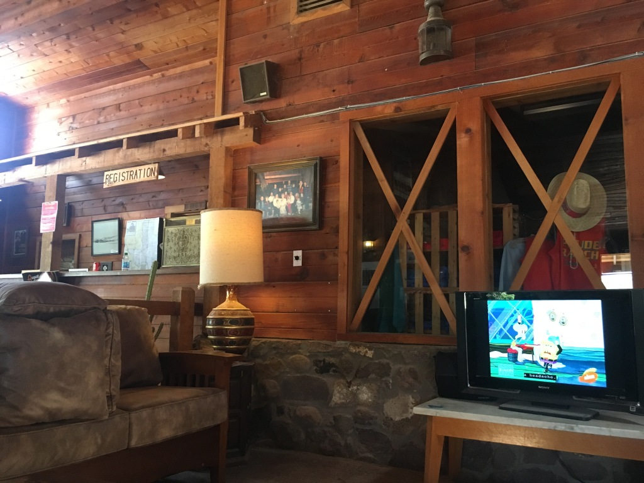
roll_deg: -0.8
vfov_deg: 48.2
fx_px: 540
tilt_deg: +8.6
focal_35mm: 29
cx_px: 322
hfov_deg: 61.7
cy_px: 242
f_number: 2.2
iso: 200
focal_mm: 4.15
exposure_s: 1/30
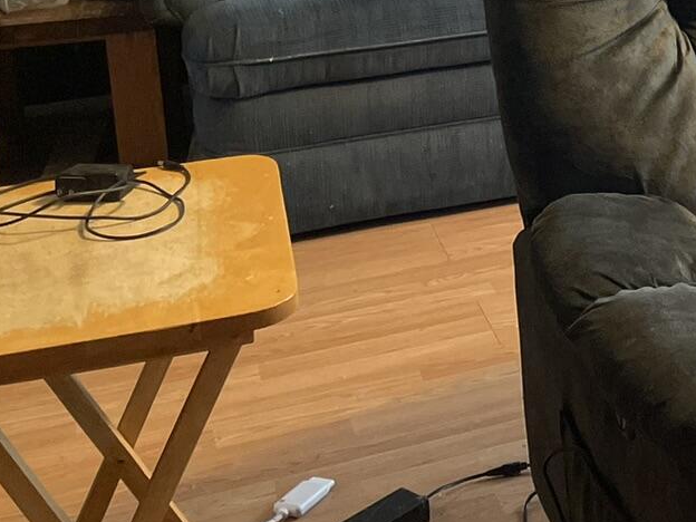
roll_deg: +0.0
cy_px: -133
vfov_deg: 17.1
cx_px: 1009
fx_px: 1649
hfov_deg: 20.7
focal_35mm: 82
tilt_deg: -12.0
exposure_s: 1/60
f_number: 1.6
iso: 160
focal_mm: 5.1
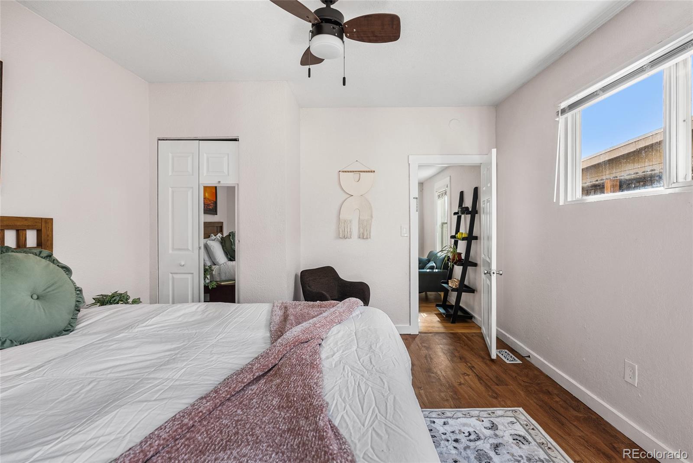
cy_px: 232
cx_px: 346
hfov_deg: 96.7
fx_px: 308
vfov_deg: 73.8
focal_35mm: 16
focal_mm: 16
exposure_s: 1/4
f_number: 8
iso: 200
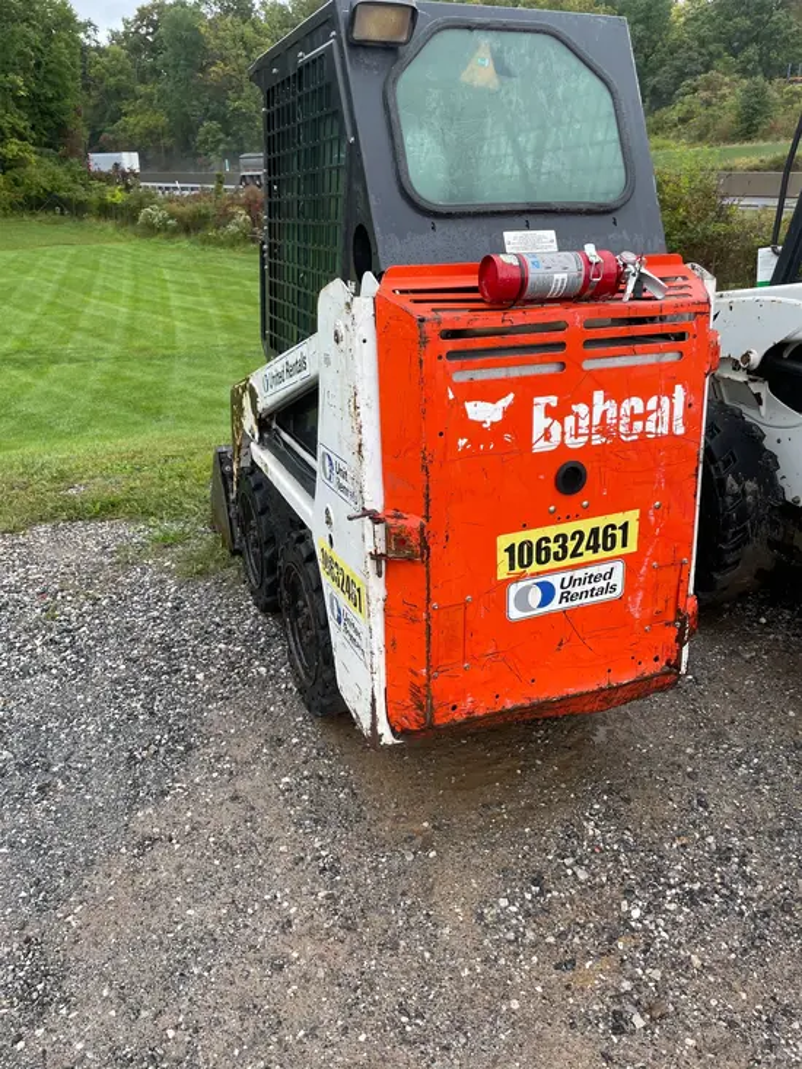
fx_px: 803
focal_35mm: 26
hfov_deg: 53.1
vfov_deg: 67.3
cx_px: 401
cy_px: 534
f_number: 1.6
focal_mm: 4.2
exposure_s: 1/121
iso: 40
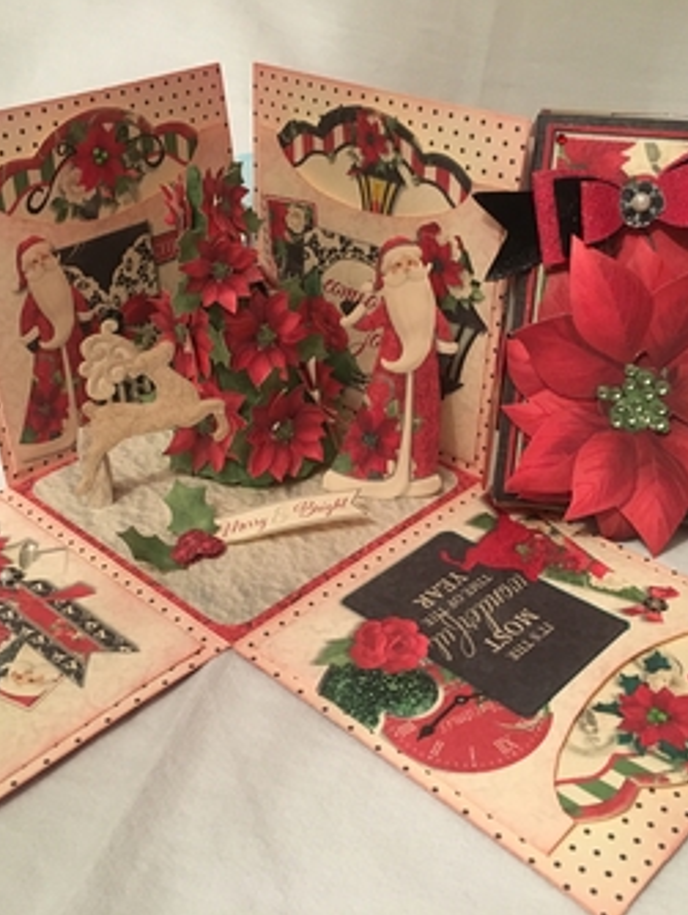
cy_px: 456
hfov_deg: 36.8
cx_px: 321
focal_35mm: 39
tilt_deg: -33.6
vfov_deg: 47.8
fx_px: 1032
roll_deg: +0.6
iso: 200
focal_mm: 4.15
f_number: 2.2
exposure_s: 1/17
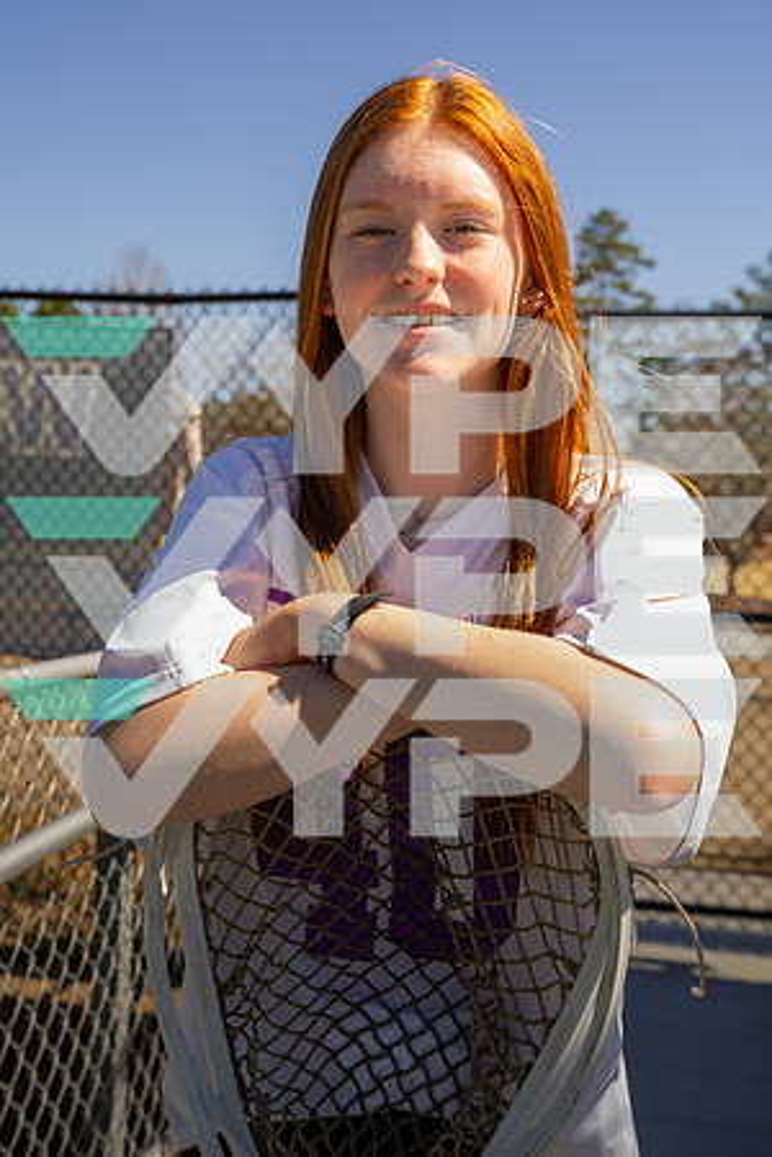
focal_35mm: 42
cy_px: 578
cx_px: 386
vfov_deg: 46.4
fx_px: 1351
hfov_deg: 31.9
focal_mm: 42
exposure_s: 1/125
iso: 100
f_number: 7.1
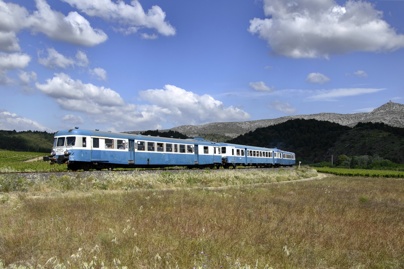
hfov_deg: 51.3
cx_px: 202
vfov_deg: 35.4
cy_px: 134
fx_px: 420
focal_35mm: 38
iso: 100
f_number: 6.3
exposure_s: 1/640
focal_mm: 25
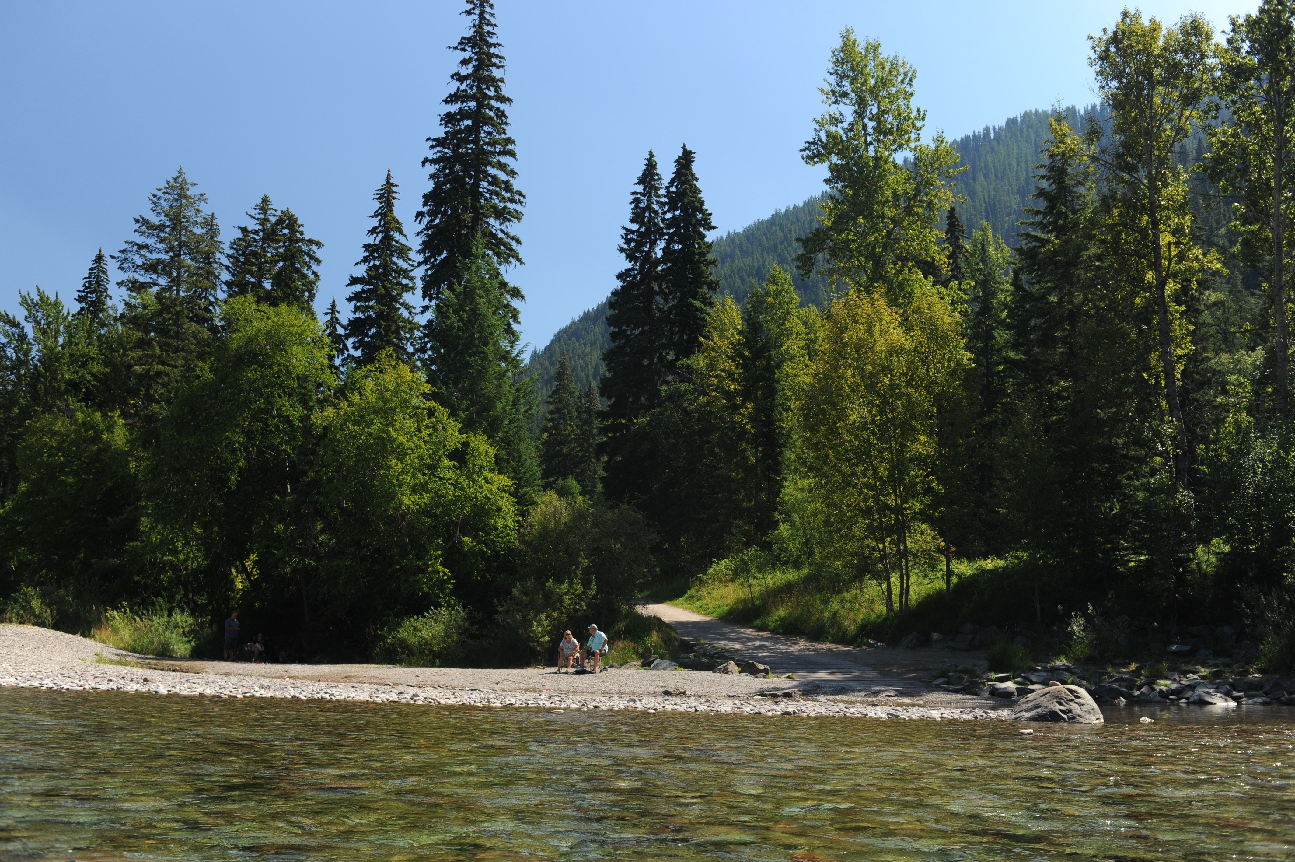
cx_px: 648
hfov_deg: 54.5
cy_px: 431
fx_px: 1258
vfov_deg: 37.8
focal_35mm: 35
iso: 200
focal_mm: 35
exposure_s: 1/320
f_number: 6.3
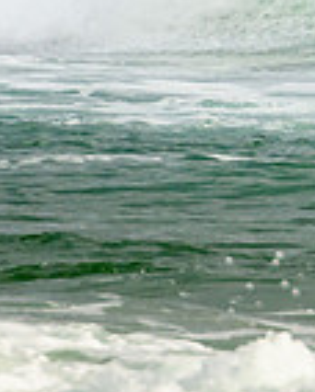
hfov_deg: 0.7
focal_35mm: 2104
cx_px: 575
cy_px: -90
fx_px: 24466
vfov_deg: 0.9
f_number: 5.6
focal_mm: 400
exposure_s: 1/2000
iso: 720
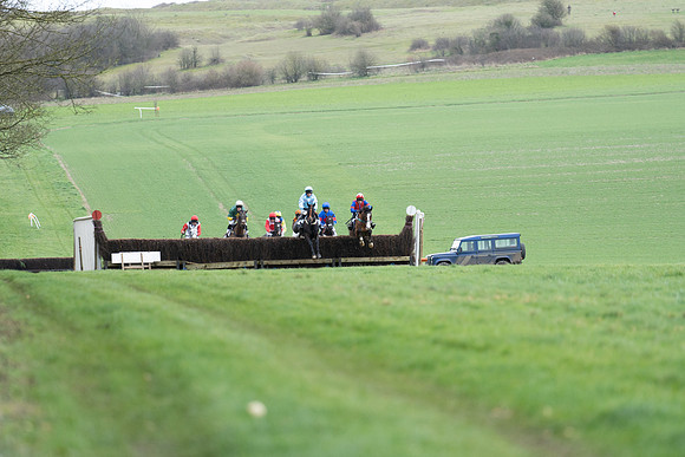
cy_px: 228
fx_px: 5310
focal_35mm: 279
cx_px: 342
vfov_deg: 4.9
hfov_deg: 7.4
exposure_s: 1/1000
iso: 500
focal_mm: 186
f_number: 2.8
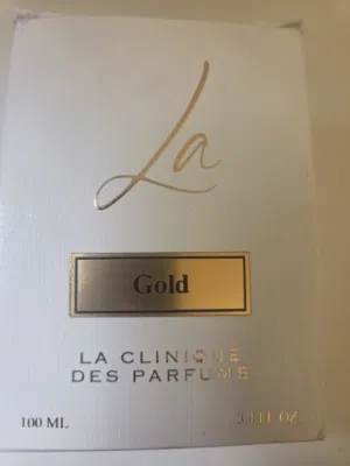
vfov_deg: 73.9
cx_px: 175
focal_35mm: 23
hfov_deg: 58.9
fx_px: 310
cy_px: 233
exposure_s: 1/60
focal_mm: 5.4
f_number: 1.8
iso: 320
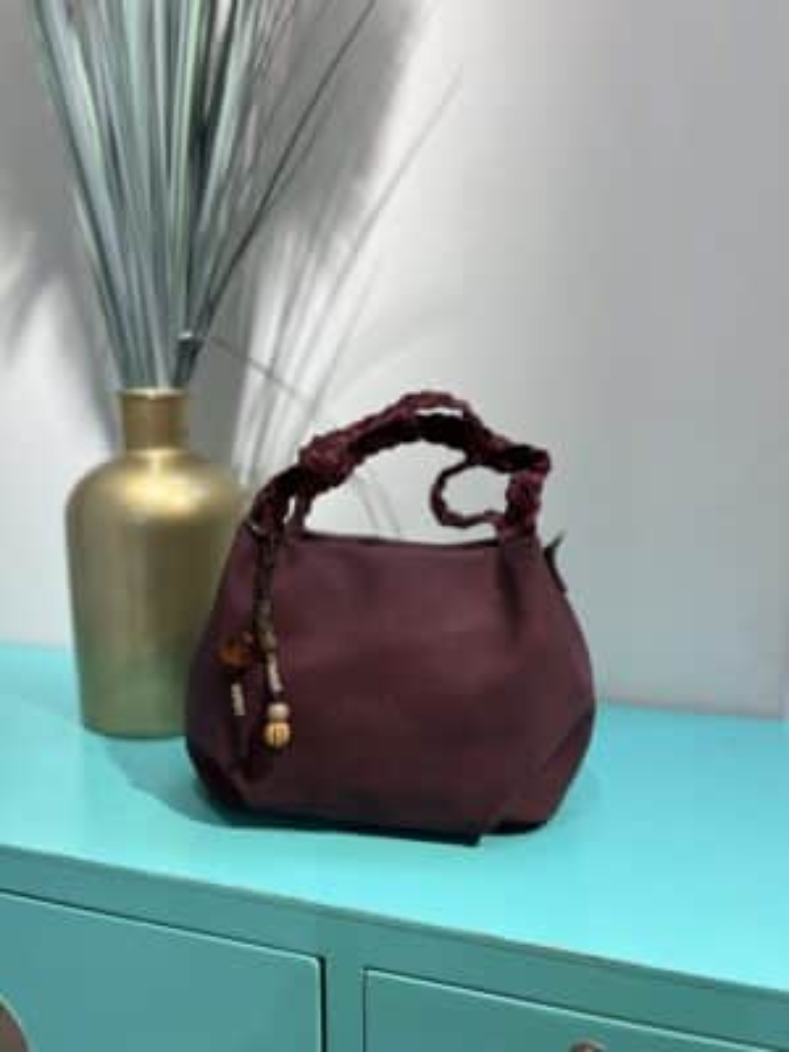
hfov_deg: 53.1
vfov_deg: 67.3
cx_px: 394
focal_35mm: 26
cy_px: 526
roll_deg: -2.4
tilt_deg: -11.3
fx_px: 790
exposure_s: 1/100
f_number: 1.5
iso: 40
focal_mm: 5.7
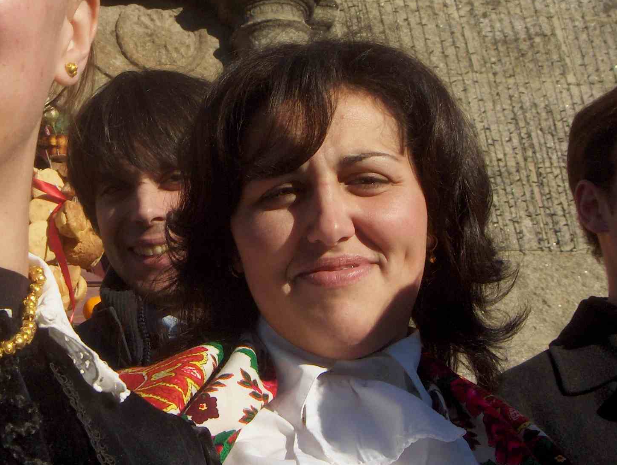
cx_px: 156
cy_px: 120
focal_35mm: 70
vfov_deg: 20.9
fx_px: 1250
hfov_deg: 27.4
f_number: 4.8
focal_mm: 8
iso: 100
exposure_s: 1/806
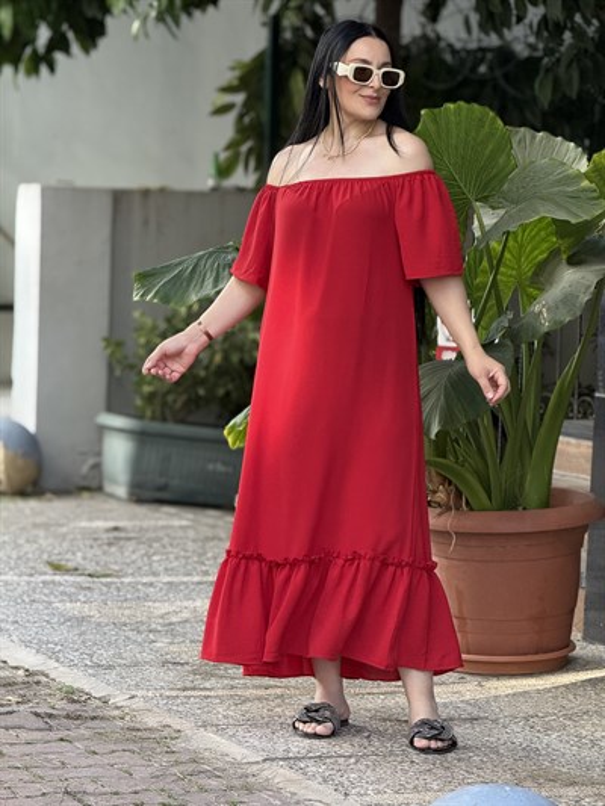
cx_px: 302
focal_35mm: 120
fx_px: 2795
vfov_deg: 16.4
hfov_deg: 12.4
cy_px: 403
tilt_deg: -4.2
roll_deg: -2.6
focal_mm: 15.66
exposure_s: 1/99
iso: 125
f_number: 2.8
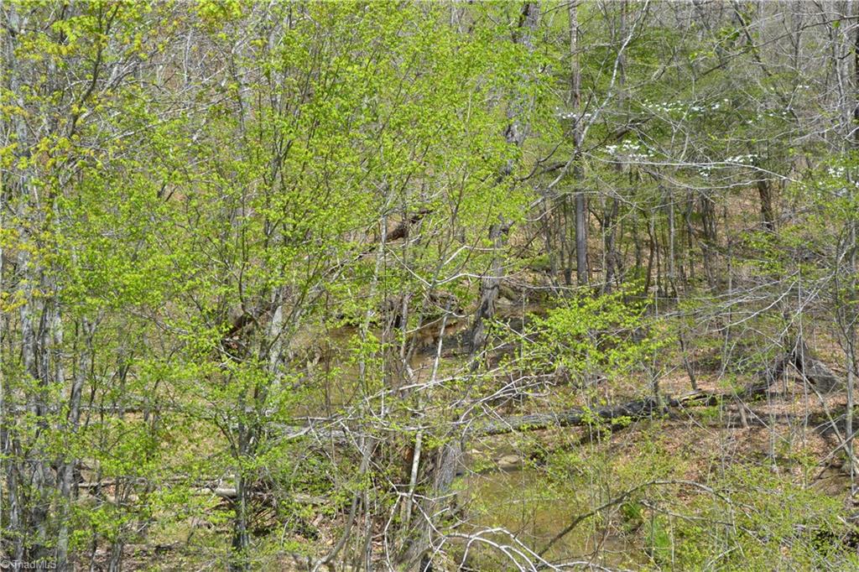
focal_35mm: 72
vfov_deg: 18.9
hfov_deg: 28.1
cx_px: 430
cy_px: 286
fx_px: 1717
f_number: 7.1
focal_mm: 48
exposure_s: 1/200
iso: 100
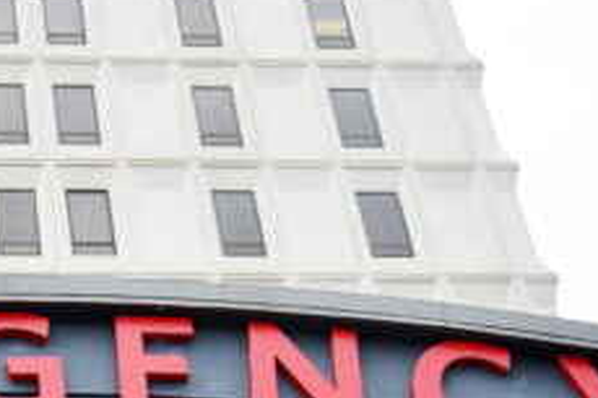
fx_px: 2058
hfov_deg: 16.2
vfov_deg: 11.0
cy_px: 281
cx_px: -17
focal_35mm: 124
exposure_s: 1/500
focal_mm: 38
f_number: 6.3
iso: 400
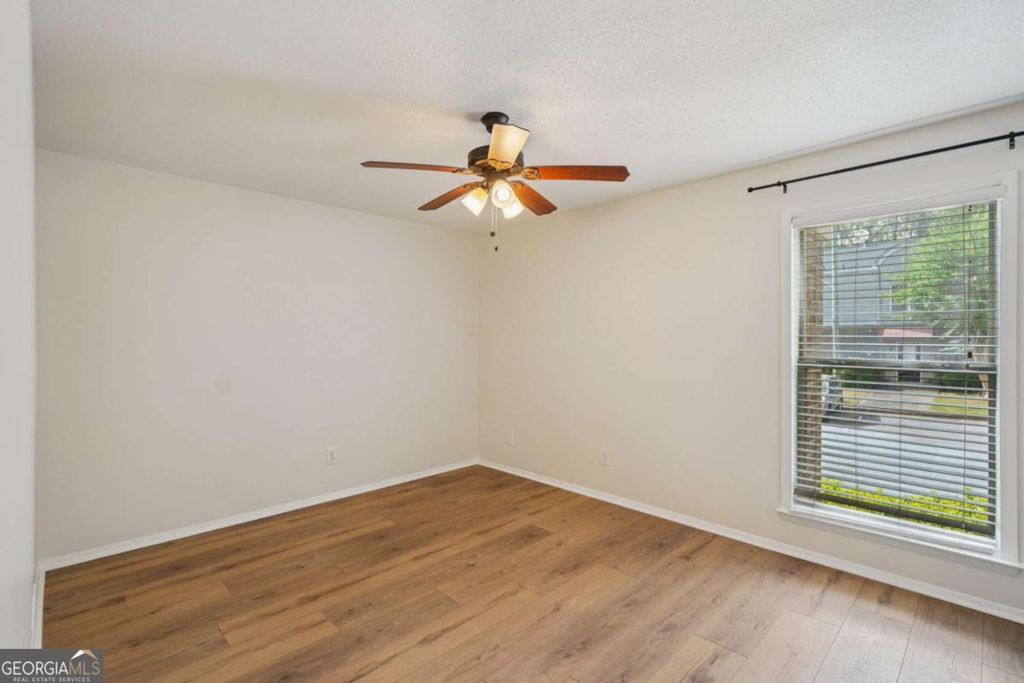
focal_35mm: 16
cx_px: 512
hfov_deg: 96.7
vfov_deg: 73.7
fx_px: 455
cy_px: 342
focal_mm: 16
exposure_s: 1/5
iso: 50
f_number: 5
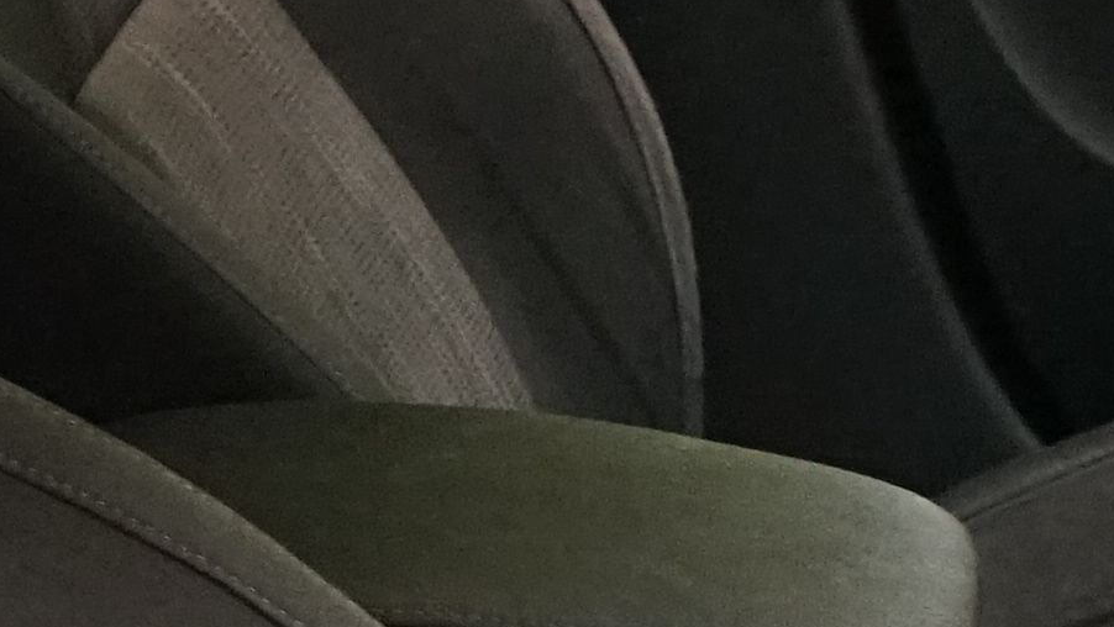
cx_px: 1920
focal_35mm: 195
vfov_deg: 6.2
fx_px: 5762
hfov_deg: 10.5
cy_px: 675
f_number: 6.3
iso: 5000
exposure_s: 1/30
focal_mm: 28
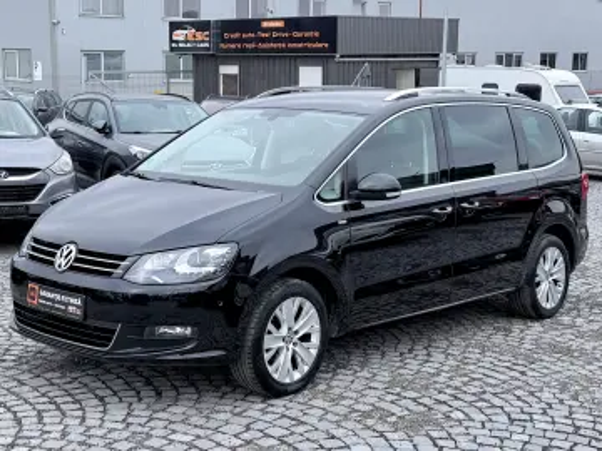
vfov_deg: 56.8
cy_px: 226
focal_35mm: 24
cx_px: 301
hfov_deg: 71.6
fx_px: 417
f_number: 1.78
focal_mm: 6.76
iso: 80
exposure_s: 1/1522
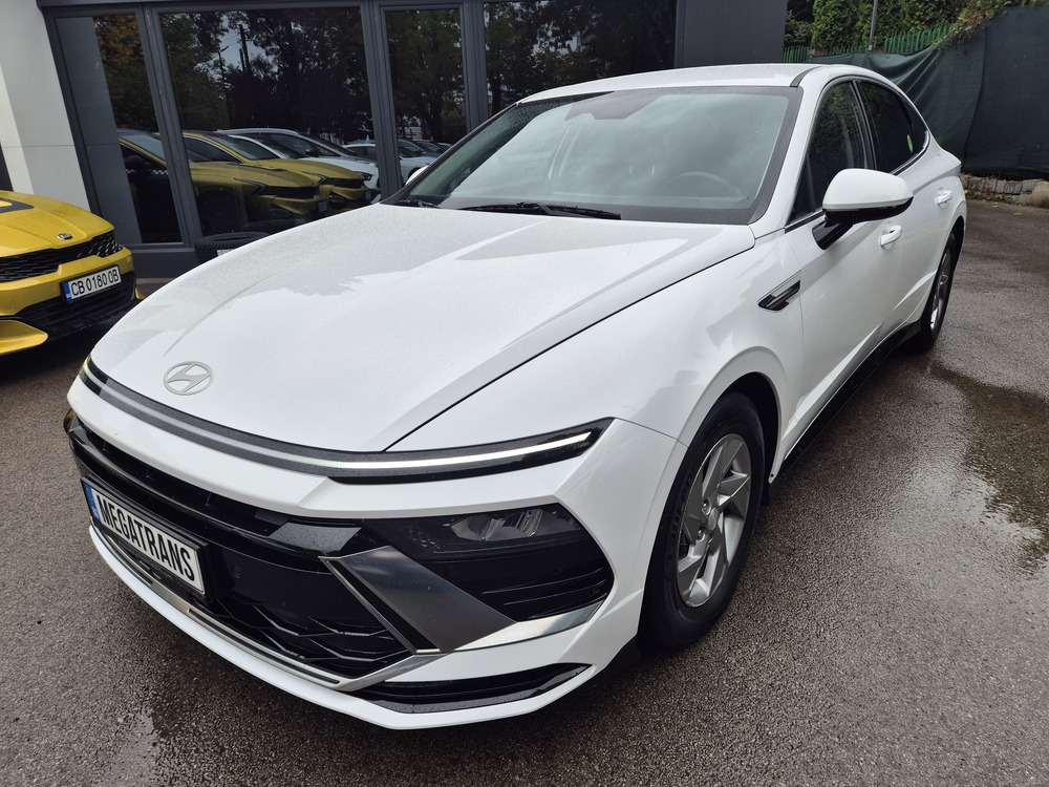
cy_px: 394
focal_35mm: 23
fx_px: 697
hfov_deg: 73.9
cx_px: 524
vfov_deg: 58.9
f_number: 1.8
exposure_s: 1/584
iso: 25
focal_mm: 5.4
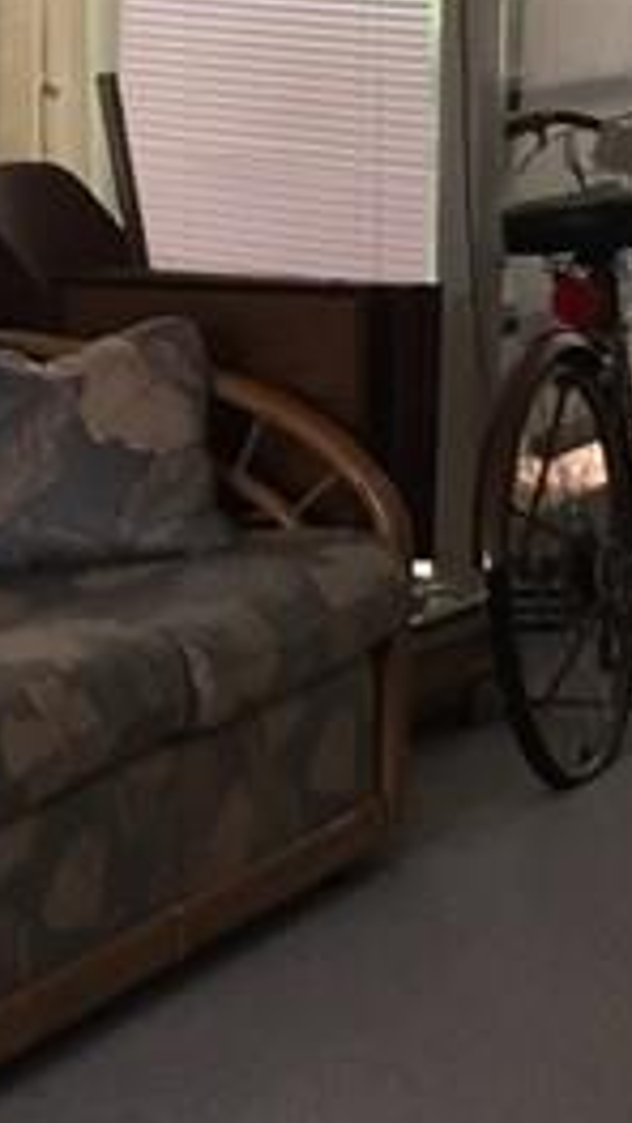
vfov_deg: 17.4
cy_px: 312
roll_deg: -1.0
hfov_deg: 9.8
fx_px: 3663
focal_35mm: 123
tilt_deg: -8.9
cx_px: 13
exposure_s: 1/30
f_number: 2.2
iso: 80
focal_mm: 4.15
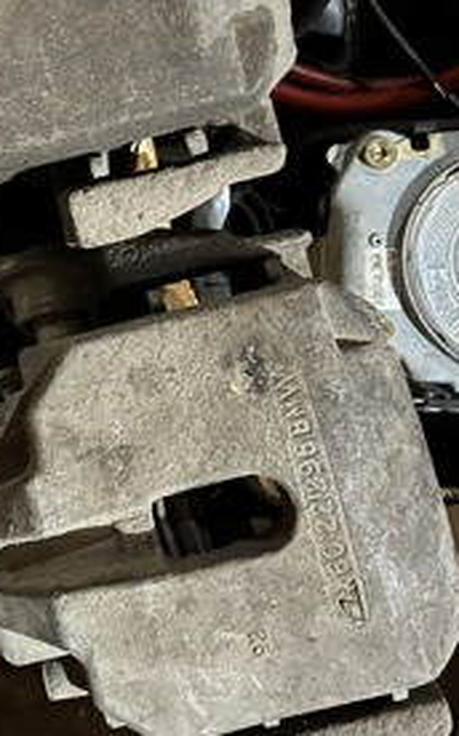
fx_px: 963
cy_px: 208
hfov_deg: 26.0
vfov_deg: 41.0
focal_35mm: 48
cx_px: 56
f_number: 1.6
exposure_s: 1/9
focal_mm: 5.1
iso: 800
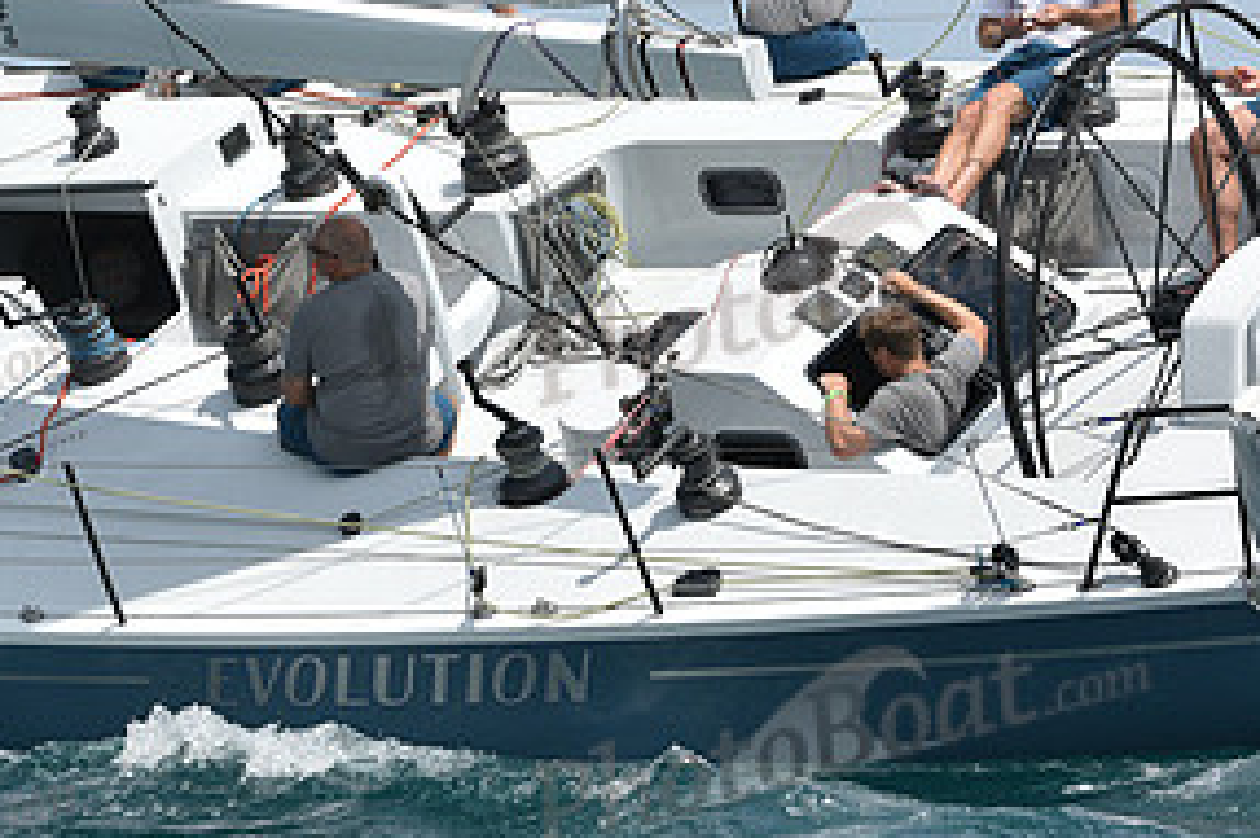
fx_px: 6016
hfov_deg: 11.9
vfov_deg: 8.0
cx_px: 307
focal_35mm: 172
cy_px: 125
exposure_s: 1/1250
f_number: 8
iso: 250
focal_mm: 85
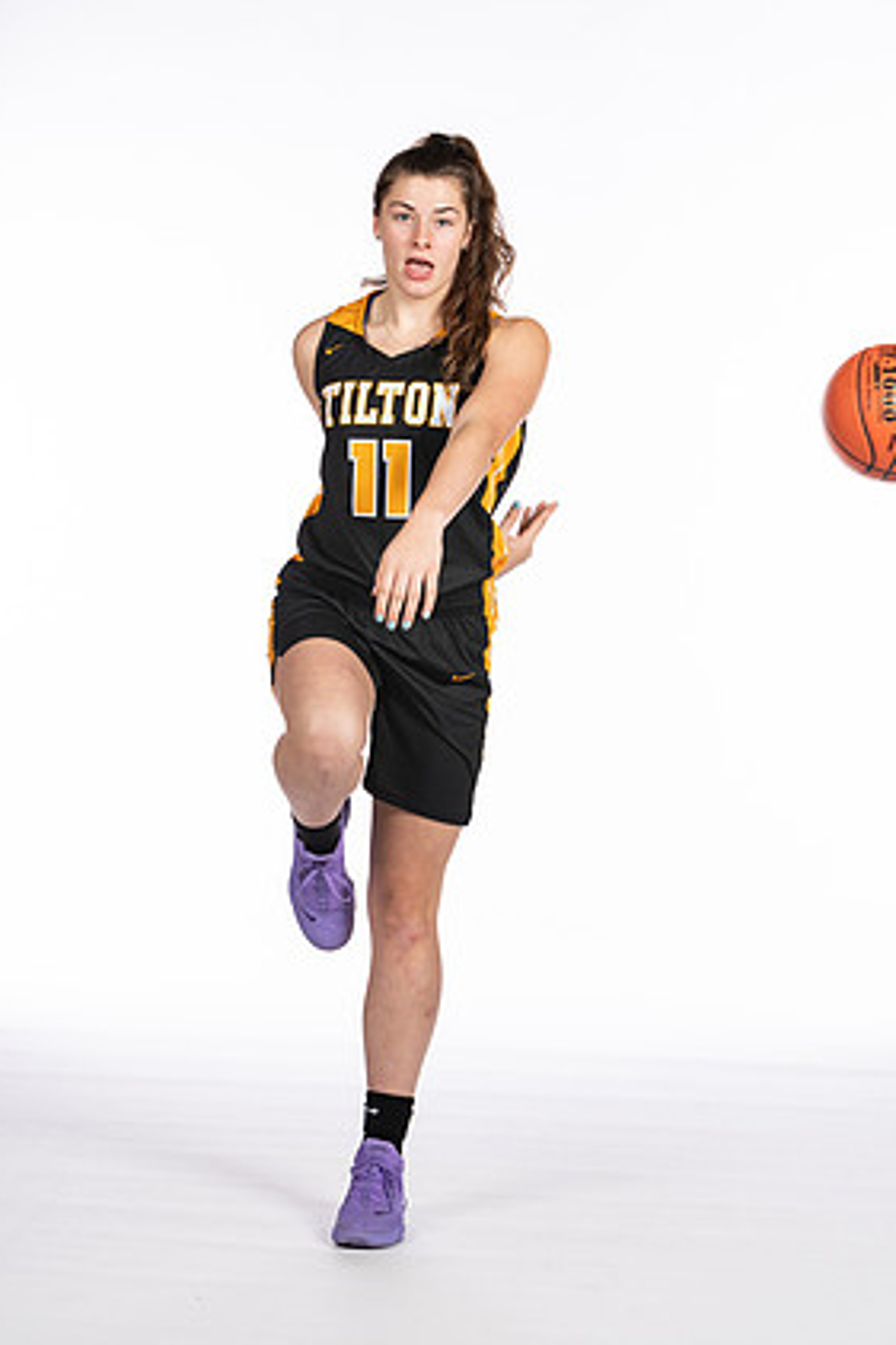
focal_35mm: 112
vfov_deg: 18.3
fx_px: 4184
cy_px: 637
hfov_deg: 12.2
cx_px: 459
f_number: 5.6
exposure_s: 1/100
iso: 100
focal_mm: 70
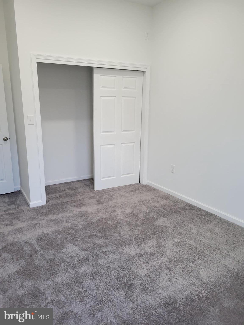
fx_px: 244
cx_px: 122
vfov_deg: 67.3
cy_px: 162
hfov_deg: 53.1
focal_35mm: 26
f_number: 1.8
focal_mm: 5.4
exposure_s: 1/120
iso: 200
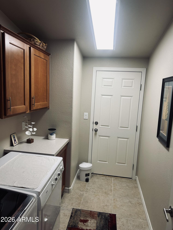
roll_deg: -2.6
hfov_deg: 53.1
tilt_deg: -9.0
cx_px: 86
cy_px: 115
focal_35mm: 26
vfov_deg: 67.3
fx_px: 173
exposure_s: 1/60
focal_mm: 5.7
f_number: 1.5
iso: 100
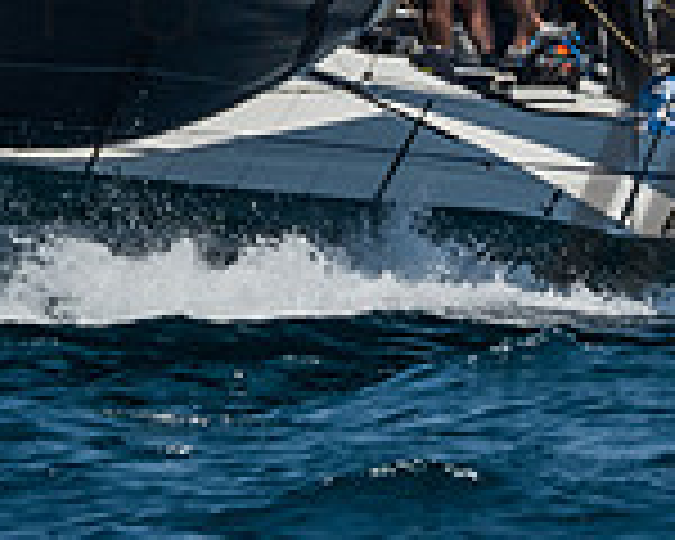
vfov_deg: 0.5
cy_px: -108
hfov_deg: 0.7
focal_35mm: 2834
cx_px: 1114
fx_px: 56616
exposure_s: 1/2000
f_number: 5.6
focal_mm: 350
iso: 320
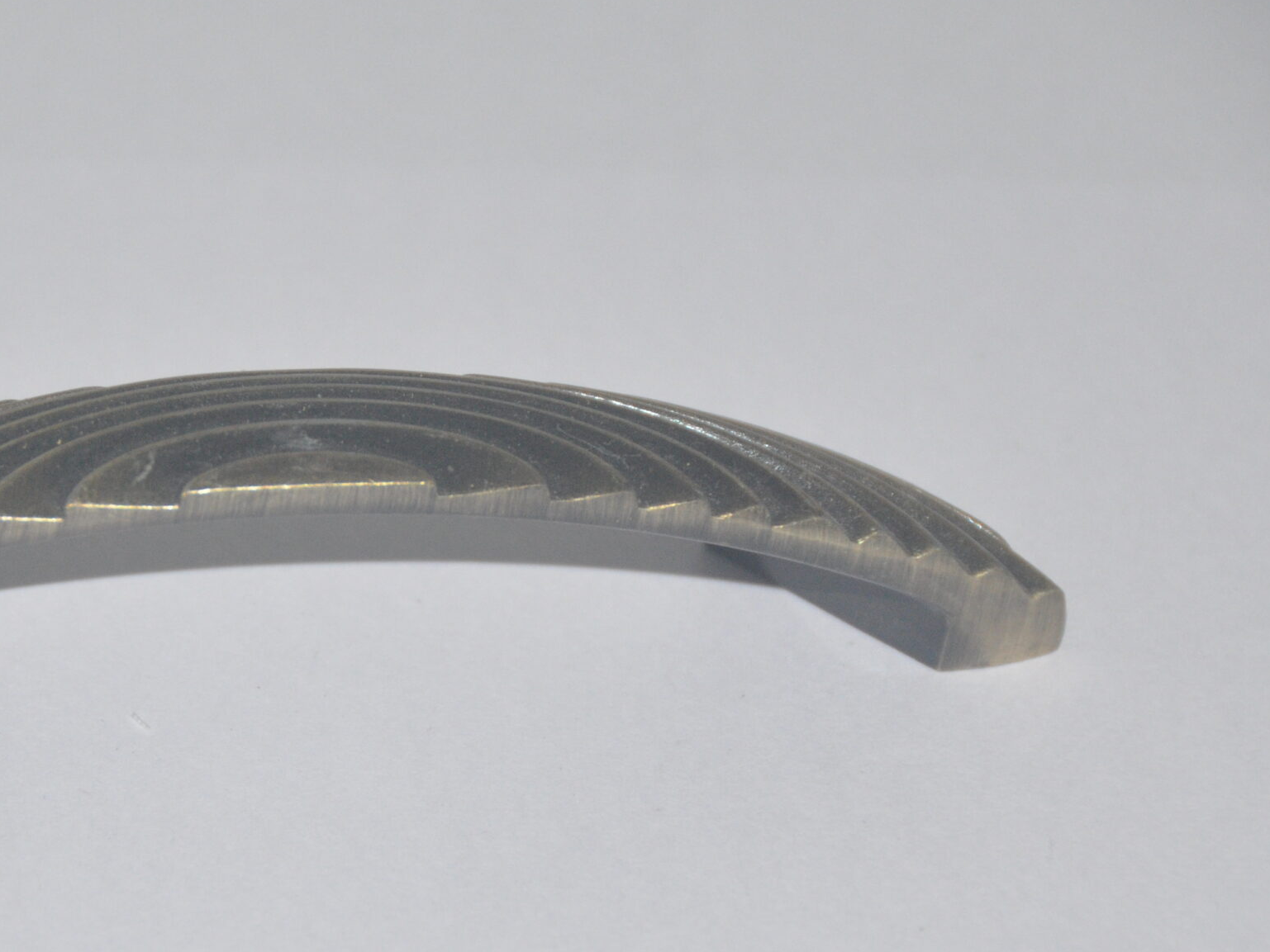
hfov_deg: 6.1
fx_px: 11881
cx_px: 355
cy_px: 624
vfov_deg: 4.6
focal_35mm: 324
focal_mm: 135
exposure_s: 1/60
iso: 1250
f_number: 5.6
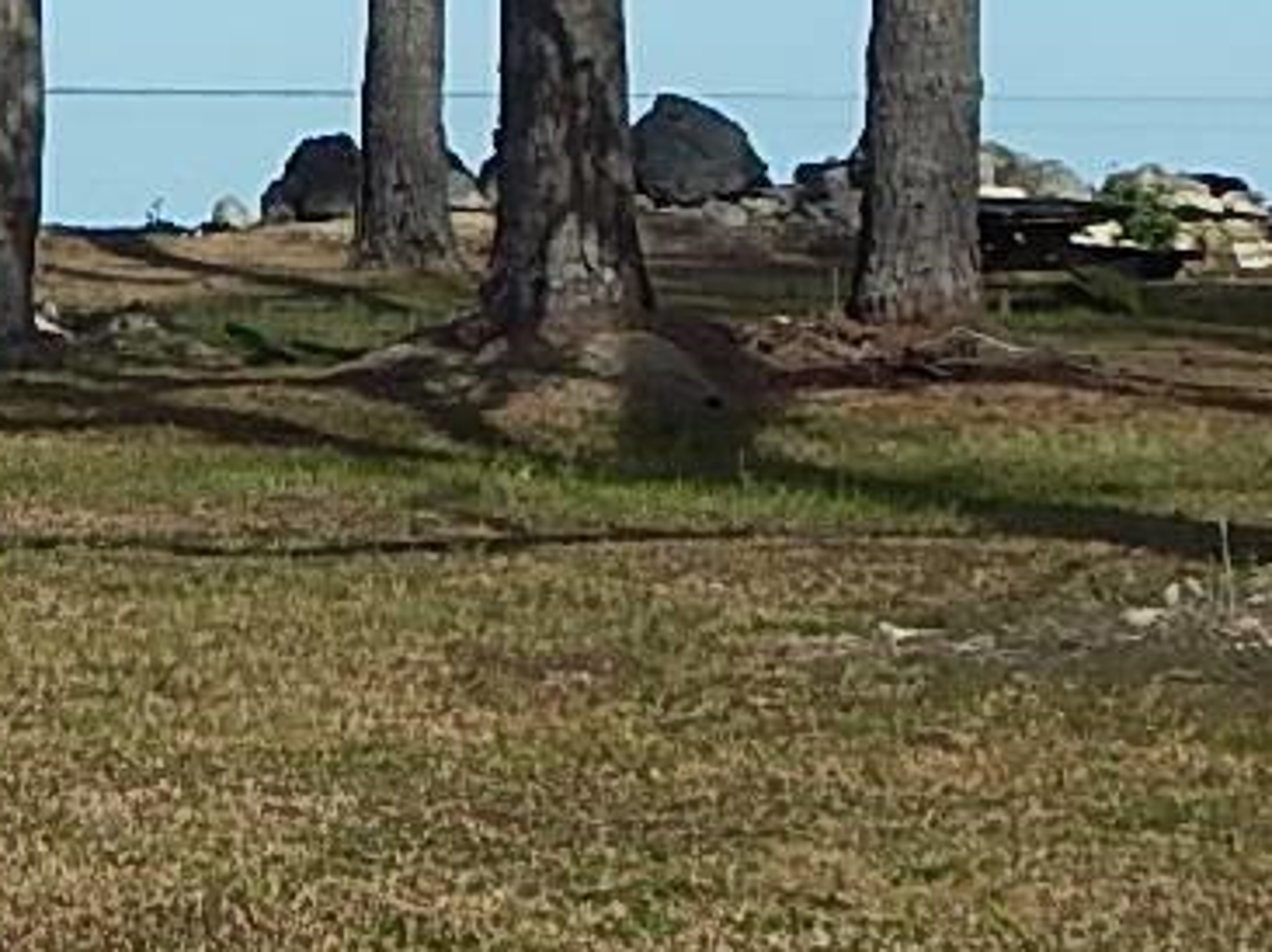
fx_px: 7712
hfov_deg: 9.4
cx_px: -49
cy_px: -372
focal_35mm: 210
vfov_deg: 7.0
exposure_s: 1/500
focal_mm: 8.6
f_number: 7.4
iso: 125
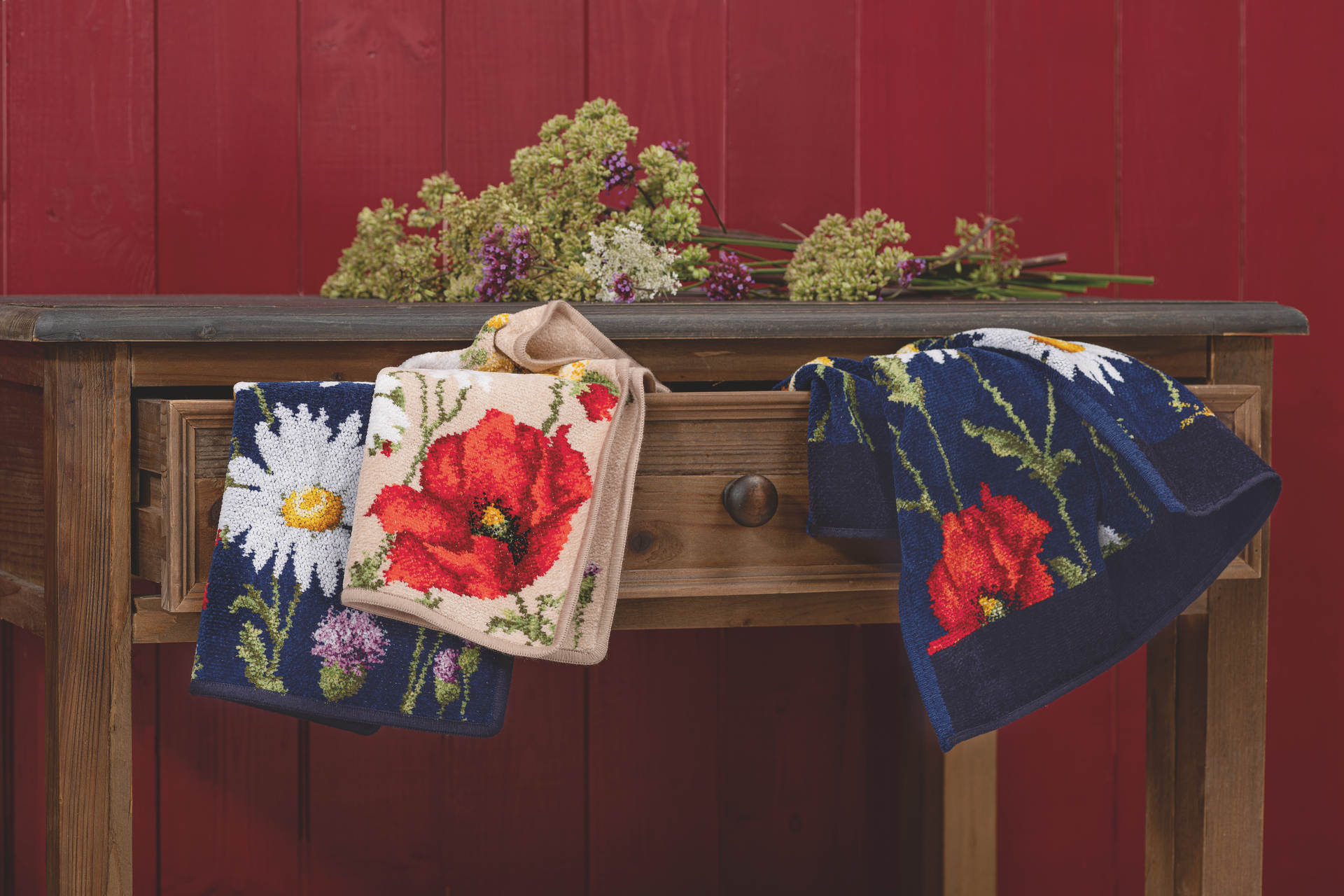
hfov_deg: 19.5
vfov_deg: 13.0
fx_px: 3920
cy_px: 448
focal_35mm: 105
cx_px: 672
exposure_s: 1/125
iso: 40
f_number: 9
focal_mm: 105
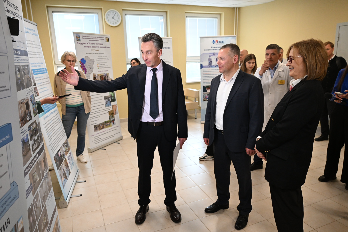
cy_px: 116
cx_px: 174
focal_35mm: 26
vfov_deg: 49.6
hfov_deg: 69.4
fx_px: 251
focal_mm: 26
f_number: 4
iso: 3200
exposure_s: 1/400
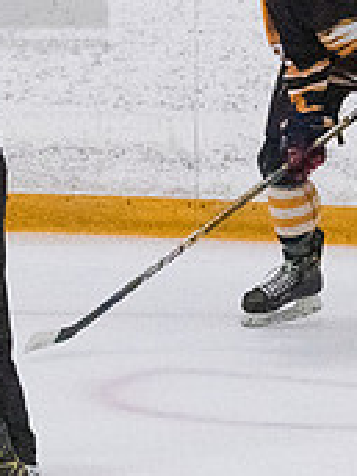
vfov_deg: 2.0
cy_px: 335
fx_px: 13366
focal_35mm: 972
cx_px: -368
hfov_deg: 1.5
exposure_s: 1/1600
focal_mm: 200
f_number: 5
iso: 8000
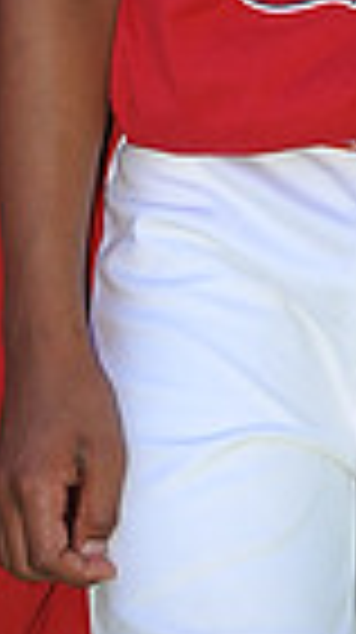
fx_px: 10486
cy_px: -616
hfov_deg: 1.9
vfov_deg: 3.4
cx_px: 180
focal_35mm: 623
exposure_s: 1/320
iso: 200
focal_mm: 145
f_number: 5.6
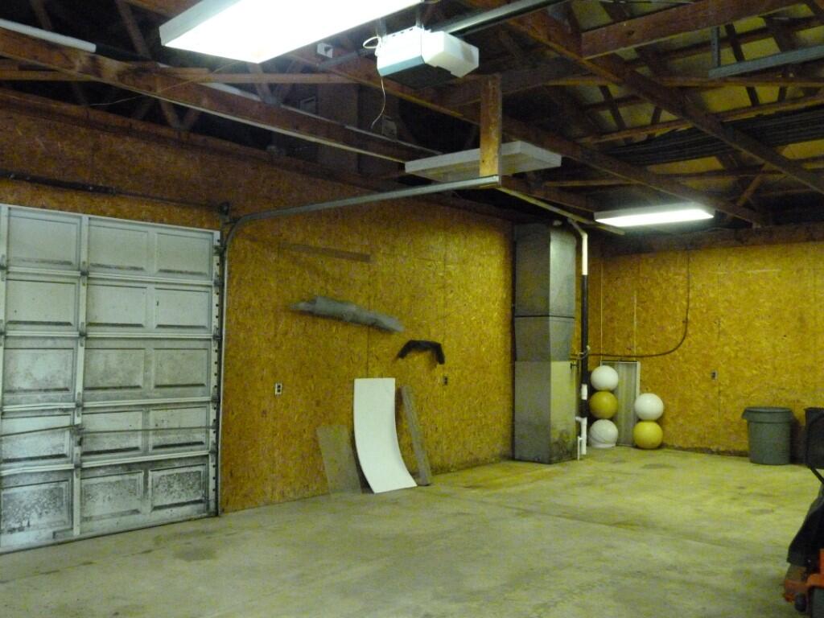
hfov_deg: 55.4
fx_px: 786
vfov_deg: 42.9
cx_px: 412
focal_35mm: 33
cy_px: 309
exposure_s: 1/15
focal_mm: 5.9
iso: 1250
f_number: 3
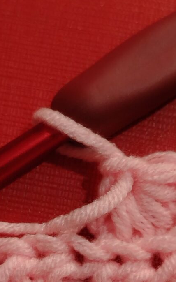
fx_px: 584
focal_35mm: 76
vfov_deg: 26.8
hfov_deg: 17.1
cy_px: 208
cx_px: 82
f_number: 1.75
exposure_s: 1/33.3
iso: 2013
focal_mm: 5.25
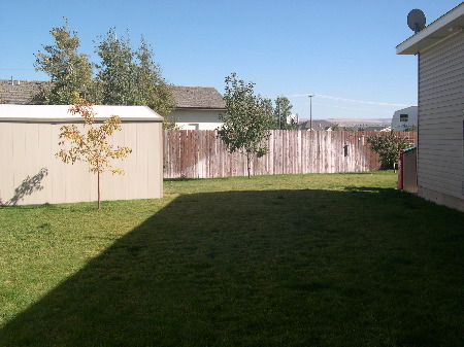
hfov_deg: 49.0
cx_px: 232
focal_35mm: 38
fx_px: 509
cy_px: 174
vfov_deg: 37.7
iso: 100
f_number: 7.6
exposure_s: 1/132
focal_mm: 8
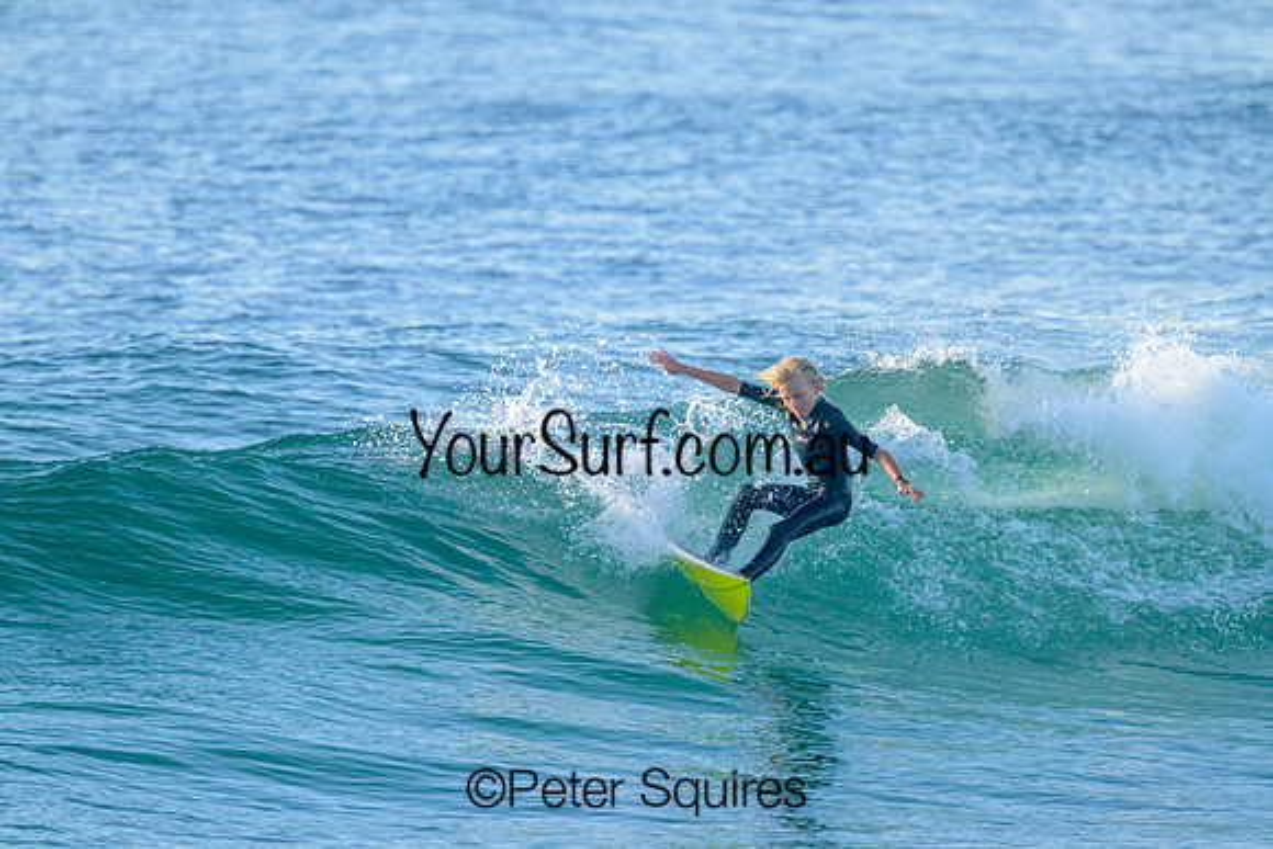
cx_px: 636
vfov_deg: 1.7
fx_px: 28294
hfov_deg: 2.6
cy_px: 424
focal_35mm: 800
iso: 3200
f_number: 11
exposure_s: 1/2000
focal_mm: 800
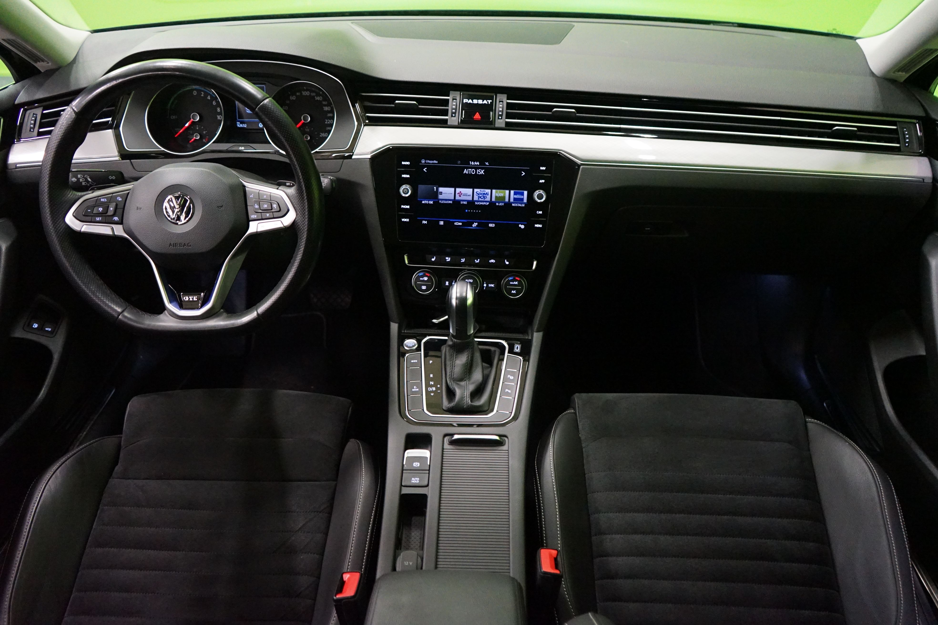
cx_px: 469
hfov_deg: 65.5
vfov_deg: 46.4
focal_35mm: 28
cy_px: 312
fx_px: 729
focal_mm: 28
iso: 6400
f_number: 3.5
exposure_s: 1/30
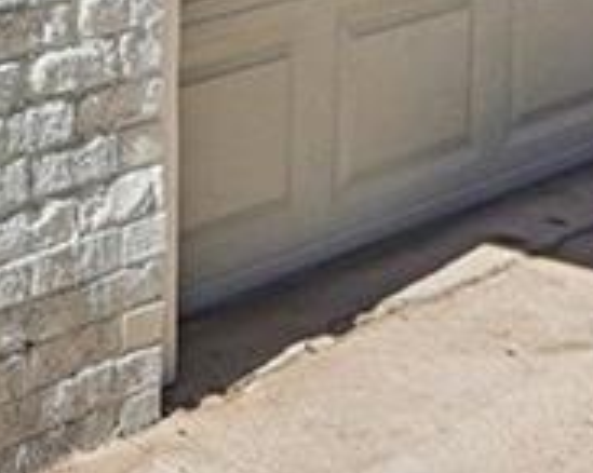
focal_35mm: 148
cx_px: -240
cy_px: -544
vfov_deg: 9.6
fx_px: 2595
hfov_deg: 12.5
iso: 100
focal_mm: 12
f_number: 8
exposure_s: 1/500
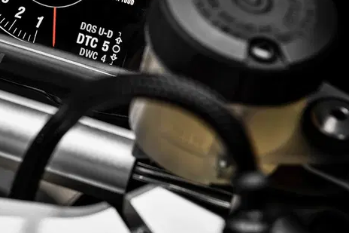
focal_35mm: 181
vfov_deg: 7.6
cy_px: 49
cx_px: -23
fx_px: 1754
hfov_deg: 11.2
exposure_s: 1/80
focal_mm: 70
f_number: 9
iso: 400
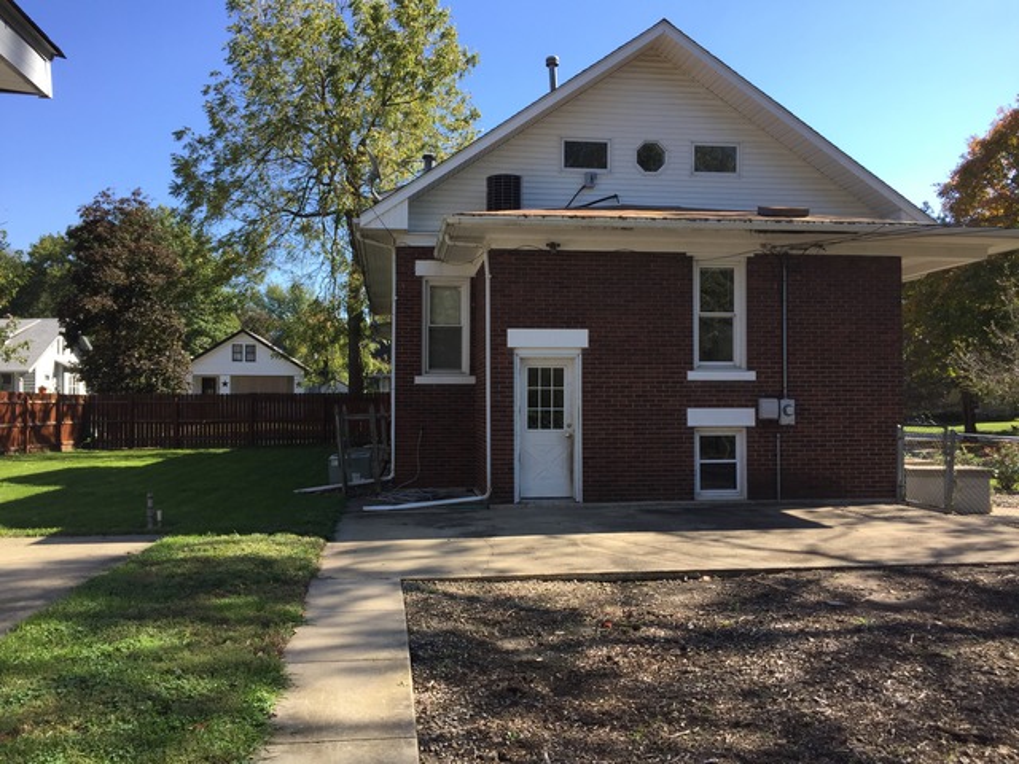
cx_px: 510
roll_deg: -0.7
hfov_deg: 61.7
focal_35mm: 29
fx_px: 854
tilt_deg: +1.3
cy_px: 382
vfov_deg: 48.2
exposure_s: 1/760
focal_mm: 4.15
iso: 32
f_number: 2.2
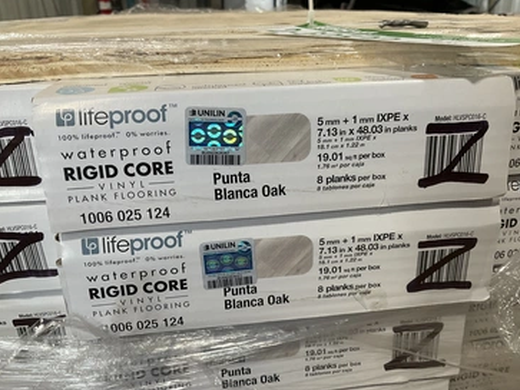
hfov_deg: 56.8
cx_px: 272
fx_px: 481
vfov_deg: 44.1
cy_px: 206
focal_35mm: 32
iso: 50
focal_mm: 3
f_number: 1.8
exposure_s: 1/60
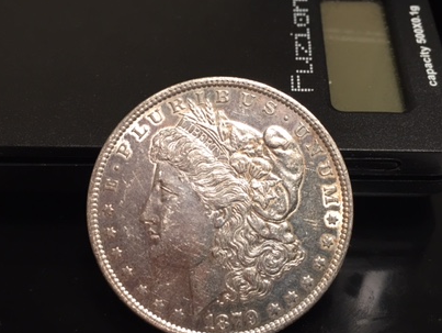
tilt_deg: -48.3
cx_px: 234
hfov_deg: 41.2
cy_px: 171
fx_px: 588
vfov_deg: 31.6
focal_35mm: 46
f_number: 2.2
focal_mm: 4.15
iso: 32
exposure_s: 1/15
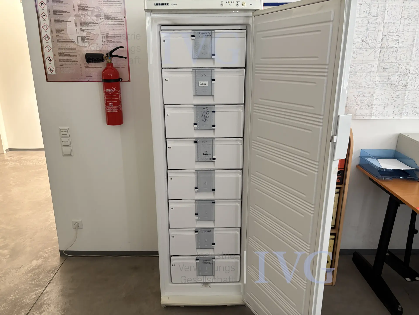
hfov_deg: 67.3
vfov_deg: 53.1
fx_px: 315
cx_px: 210
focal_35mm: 26
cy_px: 158
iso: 250
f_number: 1.6
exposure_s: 1/50
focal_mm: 5.96
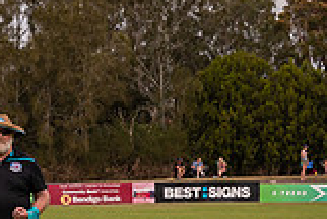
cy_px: 158
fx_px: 2193
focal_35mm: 241
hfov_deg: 8.2
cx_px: 568
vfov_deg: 5.7
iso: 400
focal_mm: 40
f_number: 6.3
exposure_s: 1/500
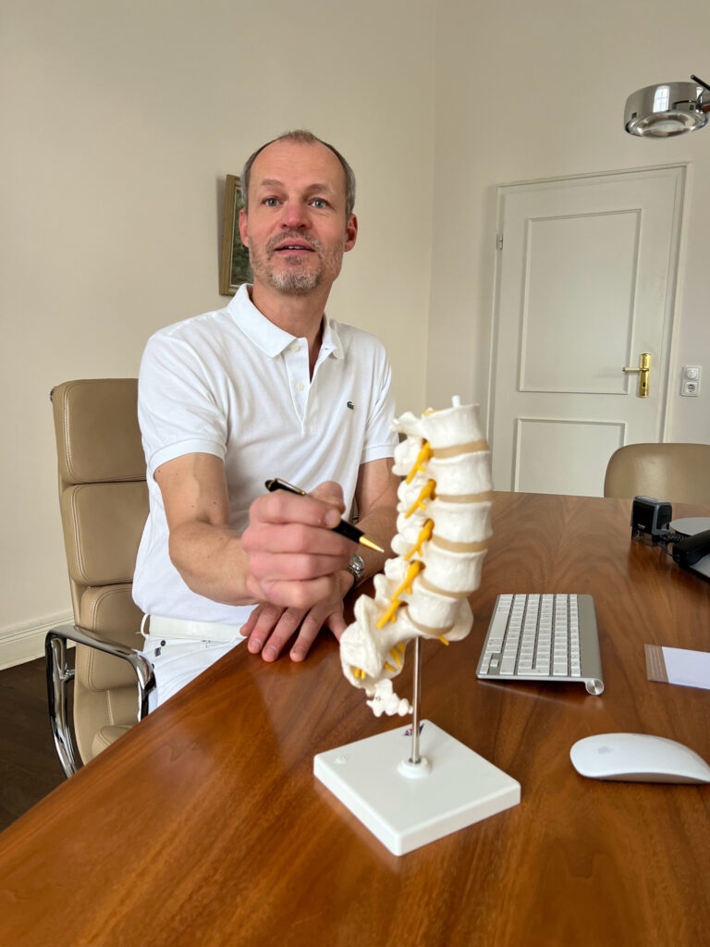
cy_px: 474
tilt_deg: -10.7
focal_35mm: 26
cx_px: 355
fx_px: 711
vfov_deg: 67.3
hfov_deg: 53.1
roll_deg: -1.1
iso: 125
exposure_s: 1/100
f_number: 1.5
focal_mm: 5.7
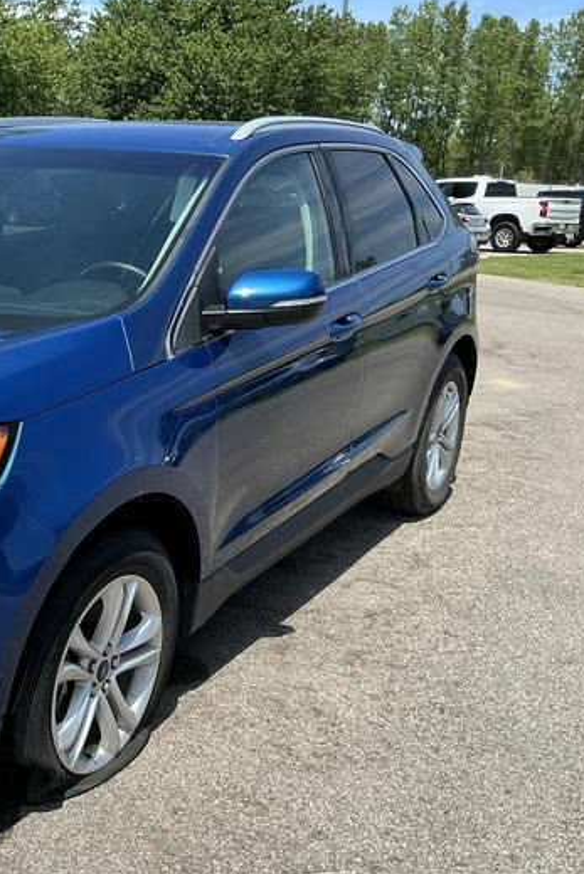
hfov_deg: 29.7
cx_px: -2
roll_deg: -2.1
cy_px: 465
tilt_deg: -14.6
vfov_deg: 46.4
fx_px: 1021
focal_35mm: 42
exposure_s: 1/1121
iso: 25
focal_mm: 3
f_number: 1.8
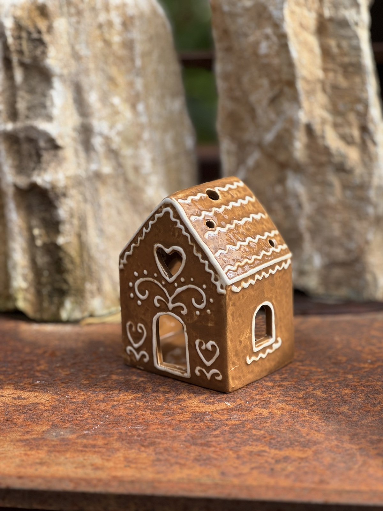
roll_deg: +2.5
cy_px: 256
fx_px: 1136
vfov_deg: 25.3
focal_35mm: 77
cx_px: 192
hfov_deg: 19.1
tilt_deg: -15.6
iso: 25
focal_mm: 9
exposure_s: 1/299
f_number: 2.8
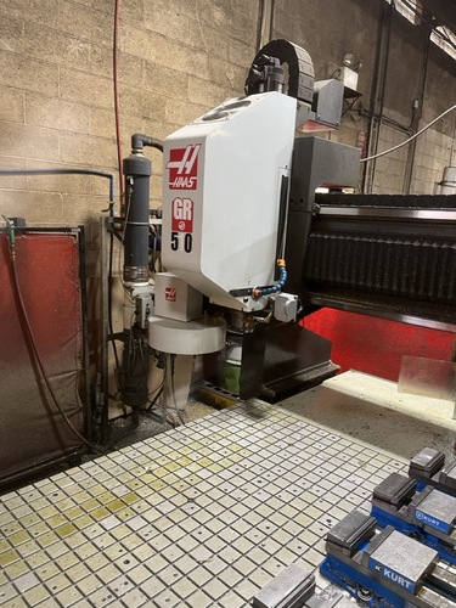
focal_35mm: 26
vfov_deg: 67.3
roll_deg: -4.9
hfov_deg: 53.1
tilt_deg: -16.9
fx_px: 457
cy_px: 304
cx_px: 228
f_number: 1.6
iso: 125
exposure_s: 1/60
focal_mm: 5.1
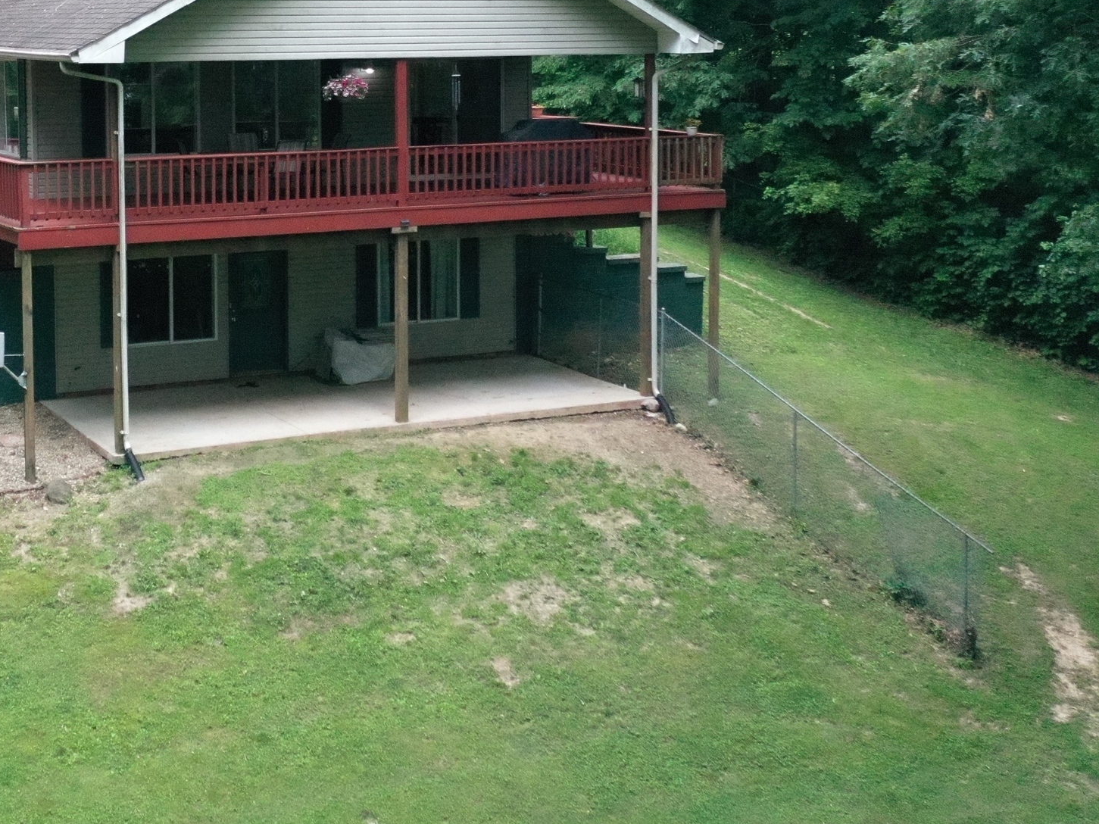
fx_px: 1810
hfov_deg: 33.4
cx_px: 346
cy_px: 128
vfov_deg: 25.1
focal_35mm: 57
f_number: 3.2
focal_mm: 10.26
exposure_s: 1/3200
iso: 3200
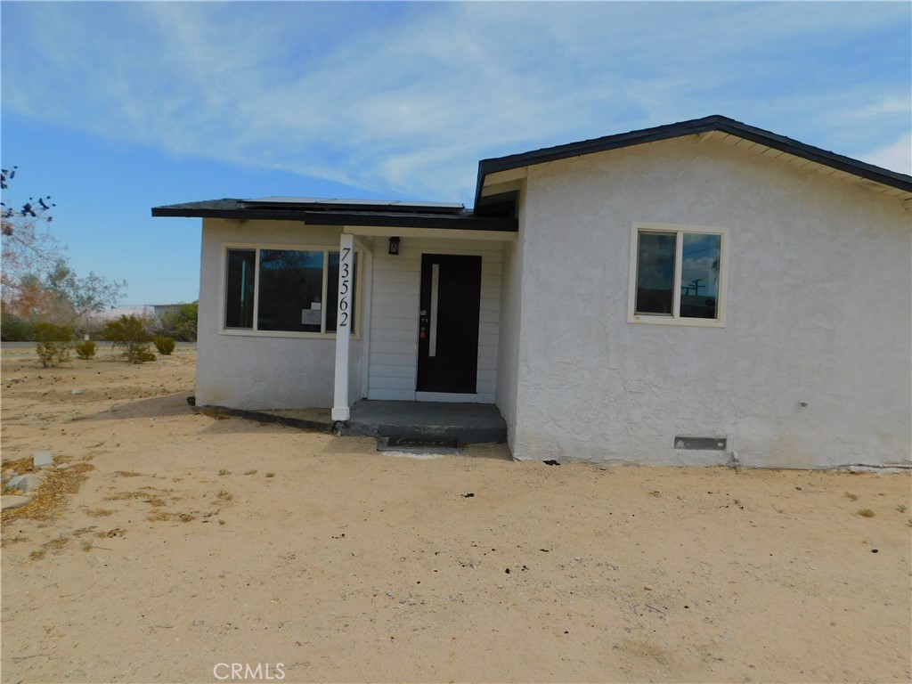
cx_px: 456
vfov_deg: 58.9
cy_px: 342
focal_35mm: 23
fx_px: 606
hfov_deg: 73.9
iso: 125
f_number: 6
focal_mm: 4
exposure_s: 1/800
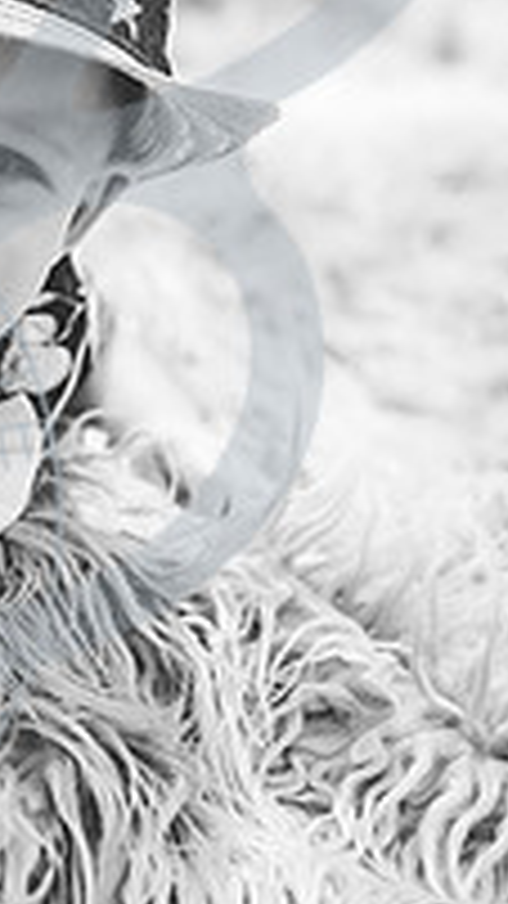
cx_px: -153
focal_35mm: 117
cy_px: 175
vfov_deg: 18.1
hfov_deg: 10.1
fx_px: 2803
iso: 100
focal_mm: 50
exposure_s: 1/1600
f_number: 2.8
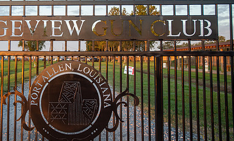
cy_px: 49
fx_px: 259
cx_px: 69
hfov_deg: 47.4
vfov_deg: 30.3
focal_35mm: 41
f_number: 3.5
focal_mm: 26
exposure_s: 1/125
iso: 200
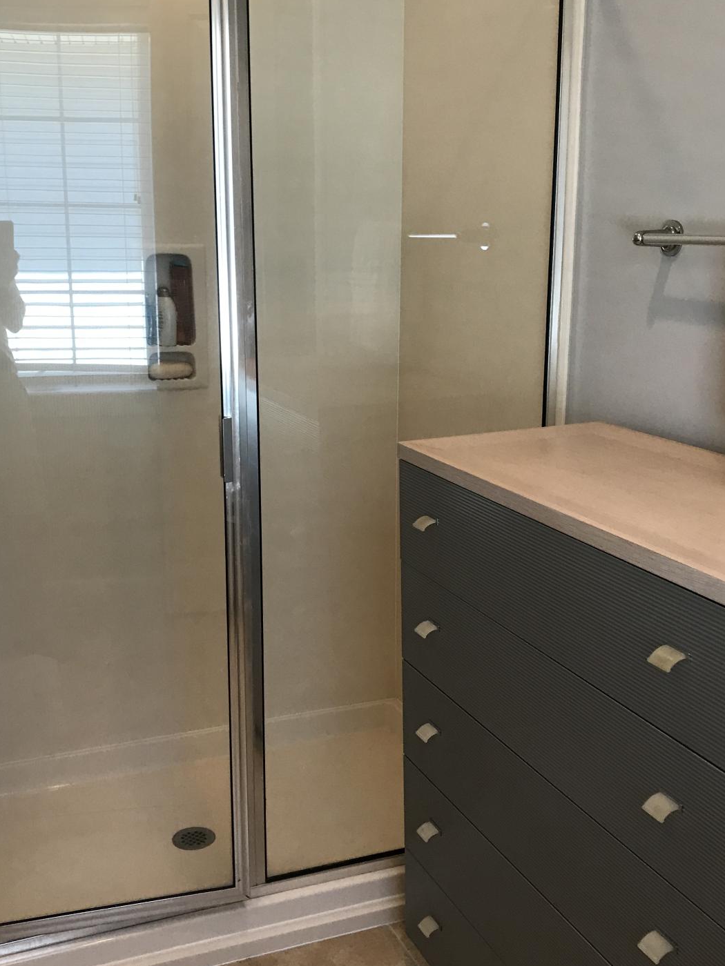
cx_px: 349
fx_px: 1117
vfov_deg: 46.8
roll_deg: -0.8
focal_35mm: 40
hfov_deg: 36.0
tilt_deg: -11.7
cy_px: 473
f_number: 1.8
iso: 25
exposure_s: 1/30
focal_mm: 3.99
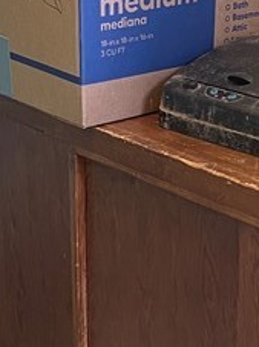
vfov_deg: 16.7
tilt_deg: -19.6
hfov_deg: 12.5
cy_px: 163
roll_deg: -0.4
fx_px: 1179
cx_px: 169
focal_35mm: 118
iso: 250
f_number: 1.6
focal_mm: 5.1
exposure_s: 1/60
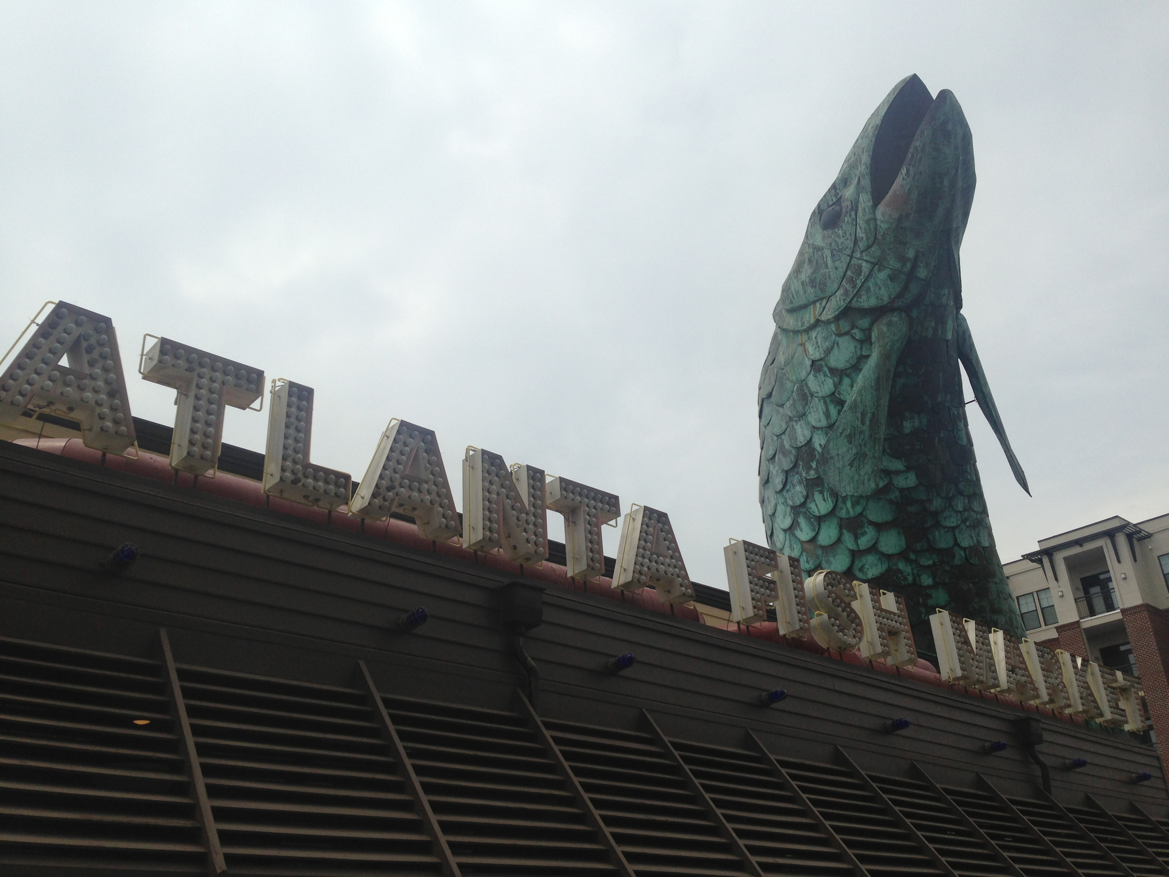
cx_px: 584
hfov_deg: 55.4
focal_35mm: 33
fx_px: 1114
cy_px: 438
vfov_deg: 42.9
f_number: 2.4
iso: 50
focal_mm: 4.13
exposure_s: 1/3195
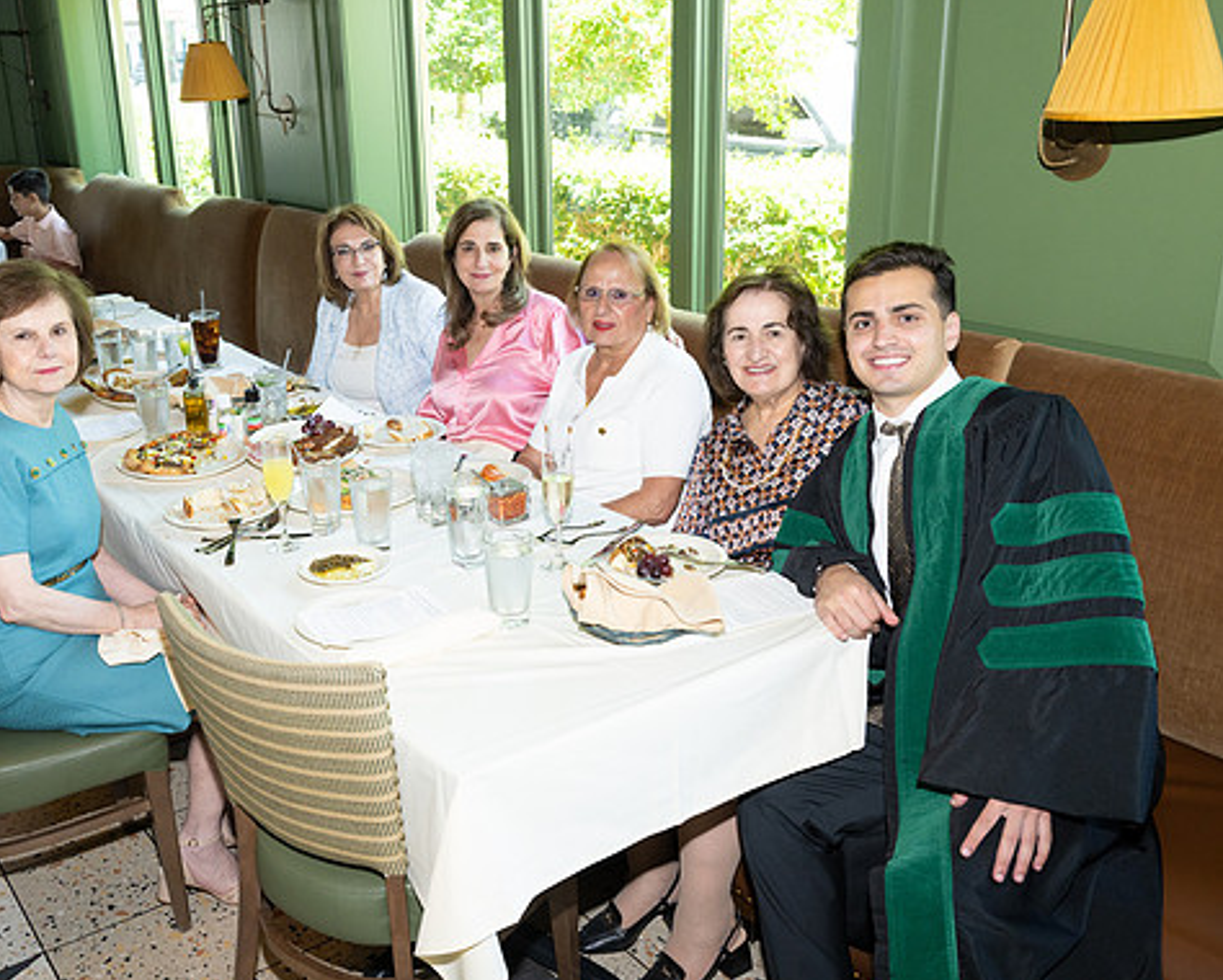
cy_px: 486
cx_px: 477
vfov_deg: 42.3
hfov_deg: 51.1
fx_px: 1268
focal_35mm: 35
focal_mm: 30.5
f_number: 5.6
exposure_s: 1/80
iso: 800
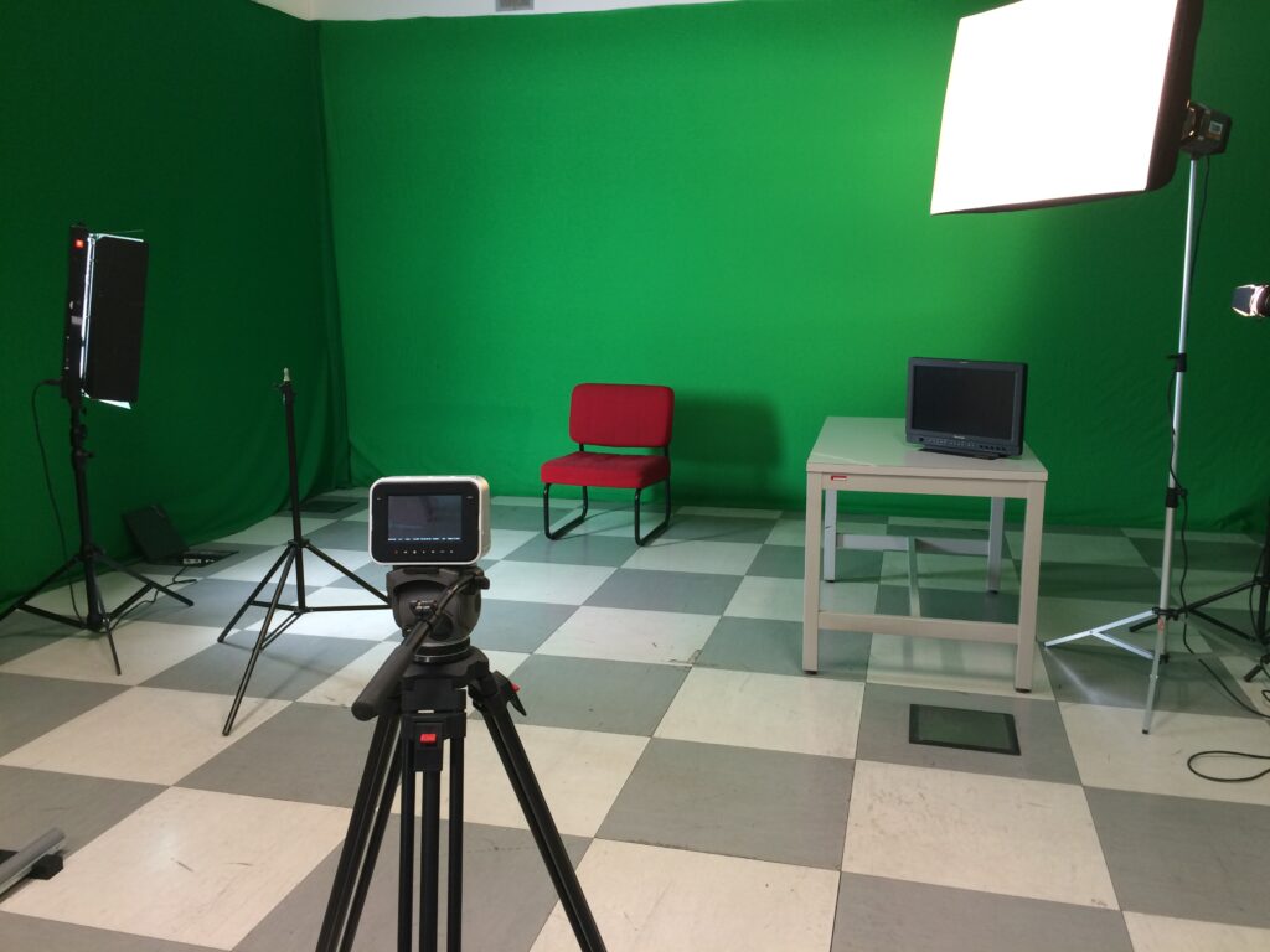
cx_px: 635
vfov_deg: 48.2
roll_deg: +0.4
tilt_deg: -11.0
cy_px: 476
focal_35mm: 29
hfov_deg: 61.7
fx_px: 1064
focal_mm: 4.15
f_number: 2.2
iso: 125
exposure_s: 1/33
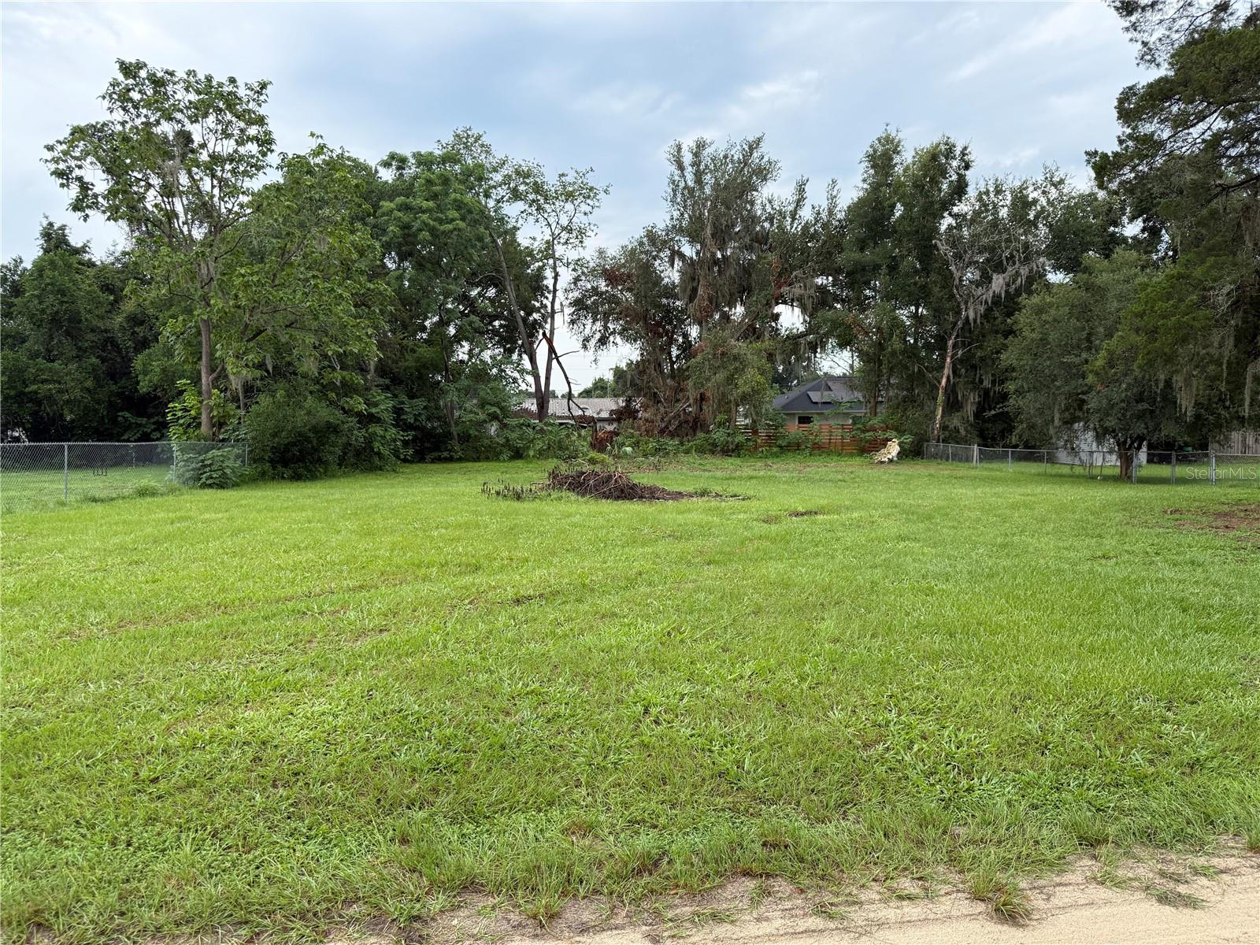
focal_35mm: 24
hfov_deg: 71.6
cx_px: 630
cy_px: 472
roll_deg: +0.2
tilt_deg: -4.2
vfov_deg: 56.8
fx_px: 874
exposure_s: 1/1437
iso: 100
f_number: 1.78
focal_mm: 6.76
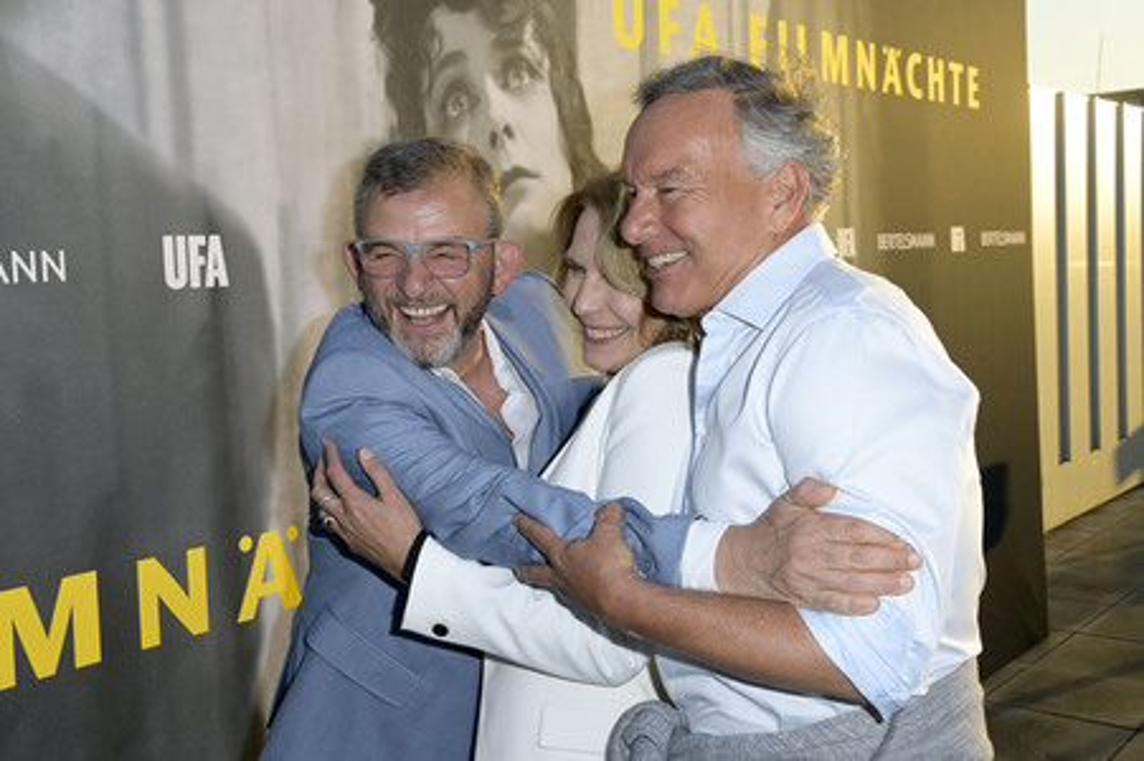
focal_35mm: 40
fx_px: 1270
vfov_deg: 33.4
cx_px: 572
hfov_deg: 48.5
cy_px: 380
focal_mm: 40
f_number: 9
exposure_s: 1/250
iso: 320
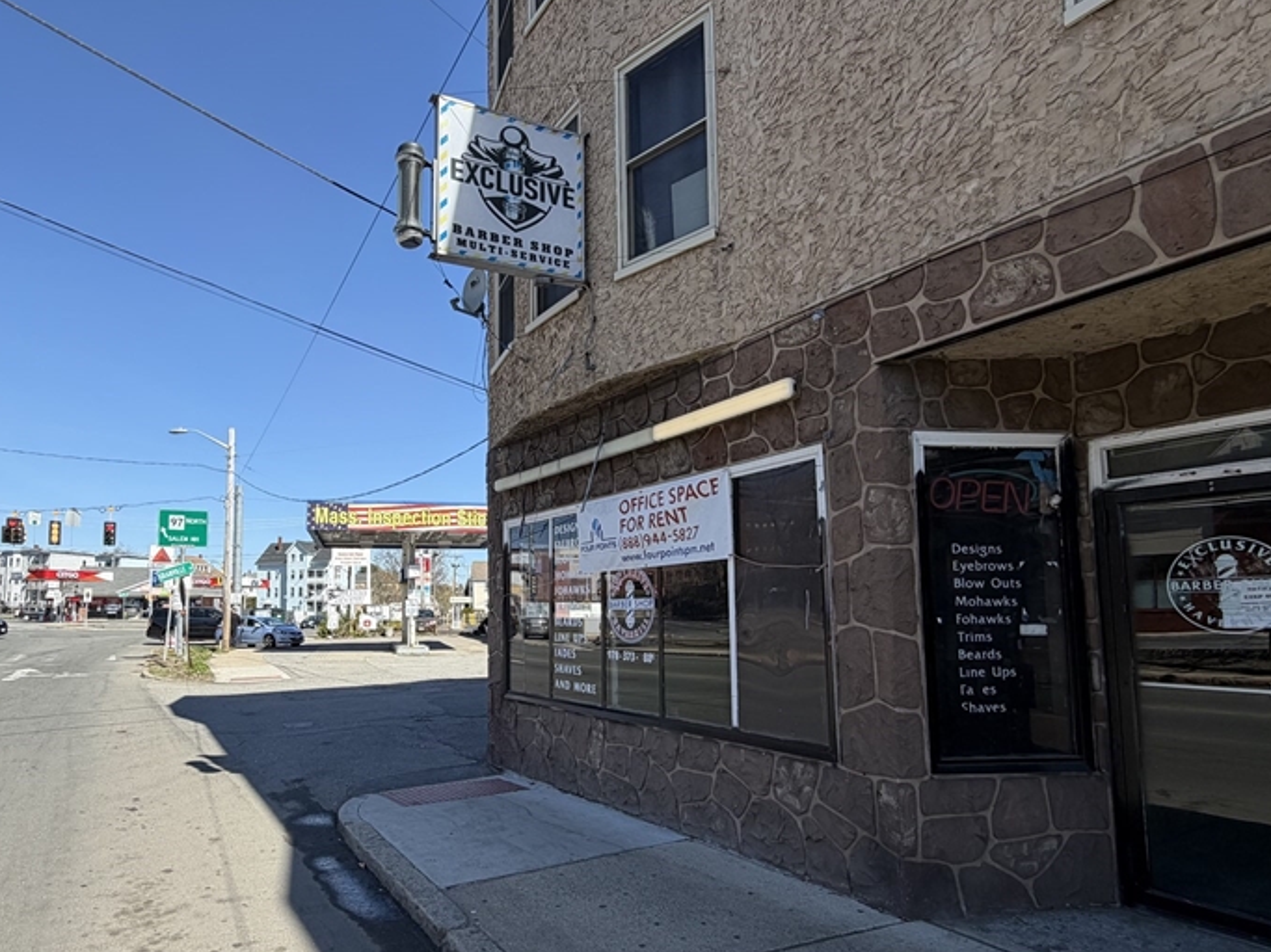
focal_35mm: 21
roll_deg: -0.8
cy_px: 545
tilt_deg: +5.6
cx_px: 493
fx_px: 771
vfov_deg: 63.1
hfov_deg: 77.9
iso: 32
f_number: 2.2
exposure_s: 1/770
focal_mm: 2.22
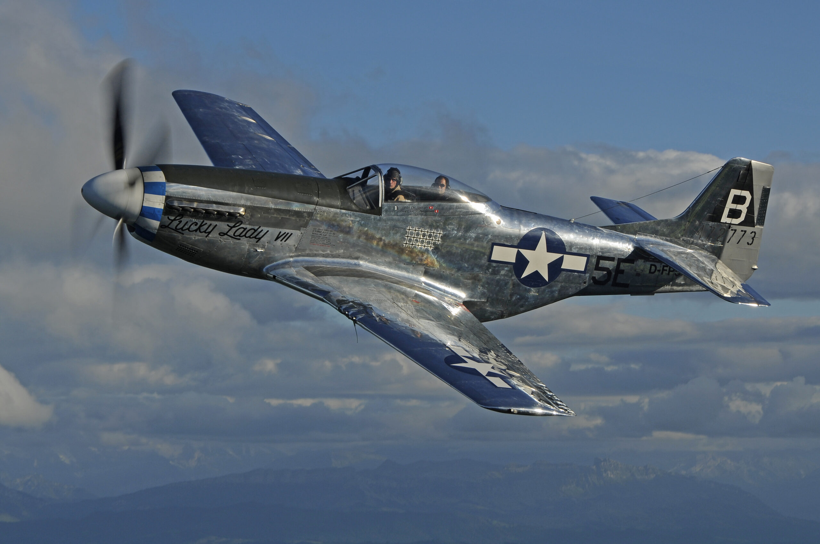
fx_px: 2218
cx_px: 410
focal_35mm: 98
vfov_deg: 14.0
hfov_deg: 20.9
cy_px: 272
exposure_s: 1/200
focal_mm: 65
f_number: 10
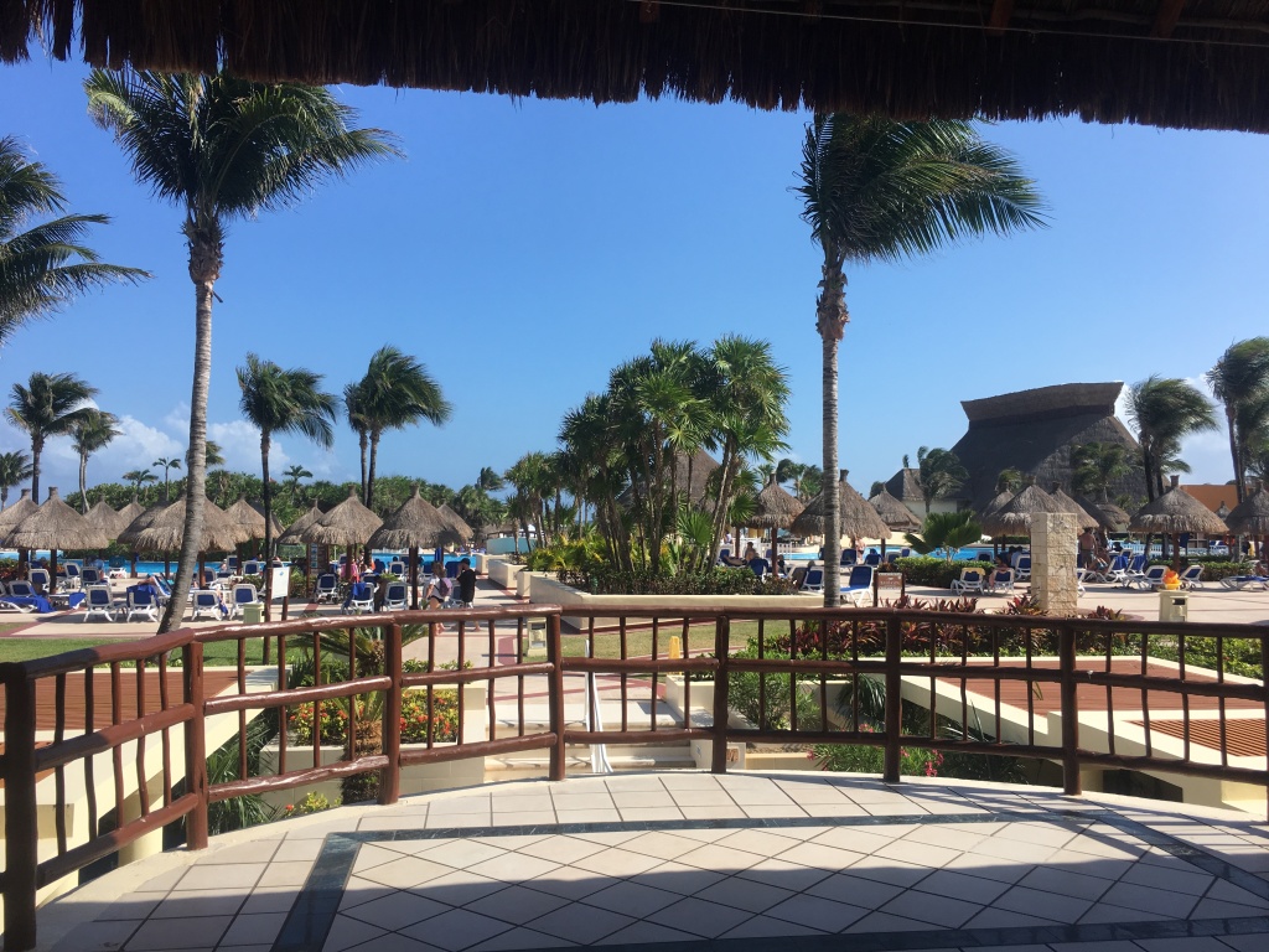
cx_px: 634
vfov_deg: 48.2
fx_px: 1063
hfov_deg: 61.7
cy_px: 476
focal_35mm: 29
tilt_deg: +3.2
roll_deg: -0.4
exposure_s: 1/1637
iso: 25
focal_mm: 4.15
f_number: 2.2
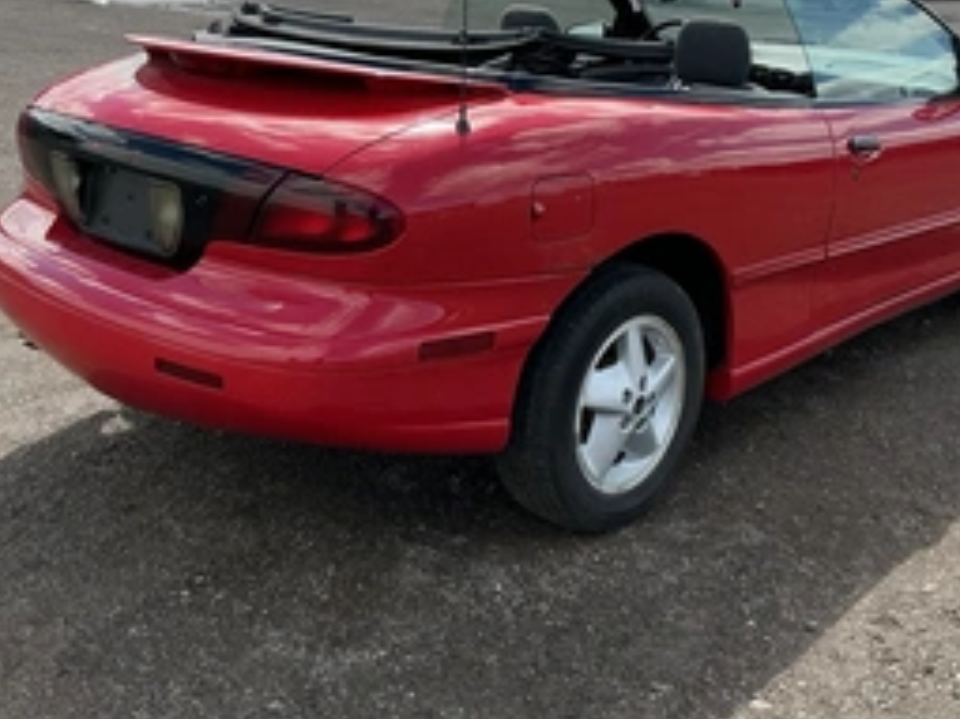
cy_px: 158
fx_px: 1220
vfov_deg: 32.1
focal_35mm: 44
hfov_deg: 43.0
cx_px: 504
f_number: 1.8
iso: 25
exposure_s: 1/1121
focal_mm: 3
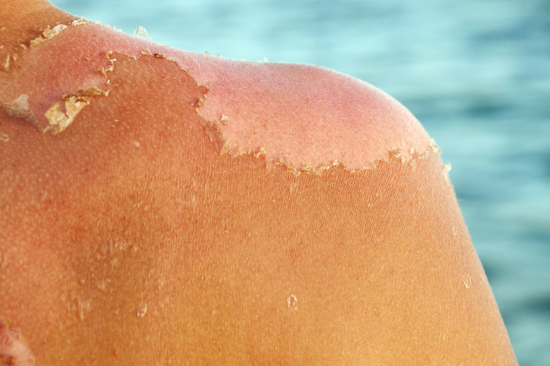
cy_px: 165
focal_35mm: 162
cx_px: 275
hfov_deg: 12.7
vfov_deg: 8.5
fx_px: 2468
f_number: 5.3
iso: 200
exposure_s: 1/100
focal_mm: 75
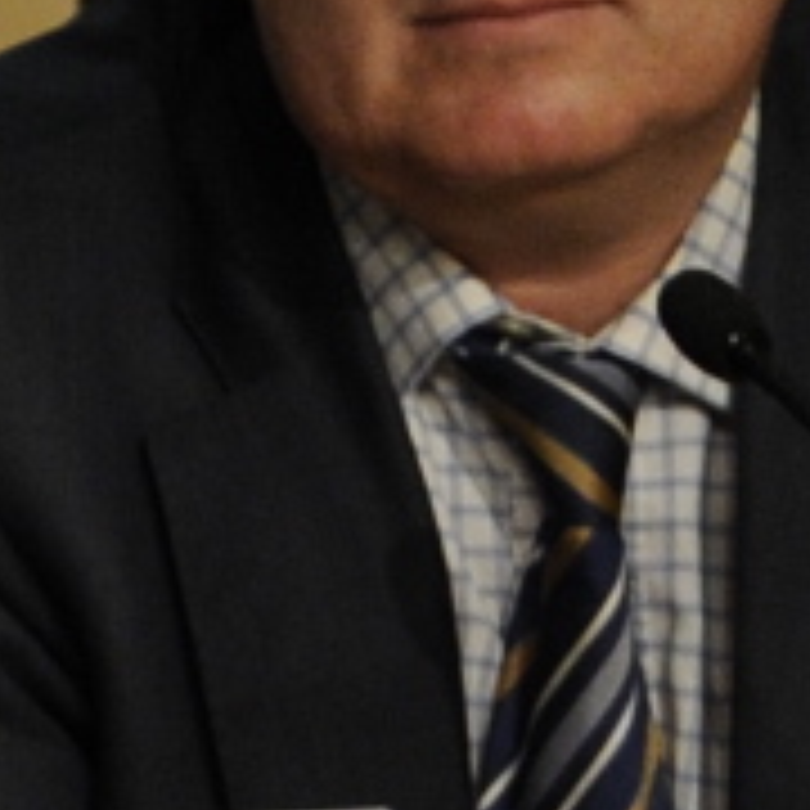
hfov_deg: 1.0
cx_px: -2948
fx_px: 46408
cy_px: 1269
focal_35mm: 1753
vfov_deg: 1.0
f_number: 4.5
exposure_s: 1/200
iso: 2000
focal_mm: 175
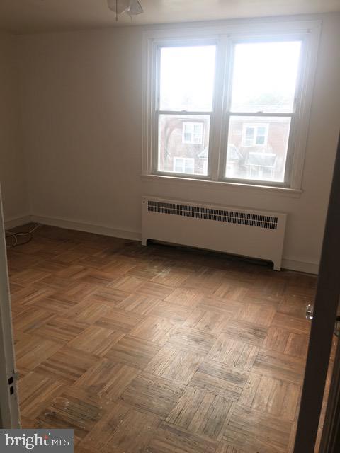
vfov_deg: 61.7
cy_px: 226
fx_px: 380
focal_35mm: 29
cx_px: 170
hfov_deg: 48.2
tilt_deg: -13.9
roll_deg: -1.7
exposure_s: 1/123
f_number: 2.2
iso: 25
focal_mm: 4.15
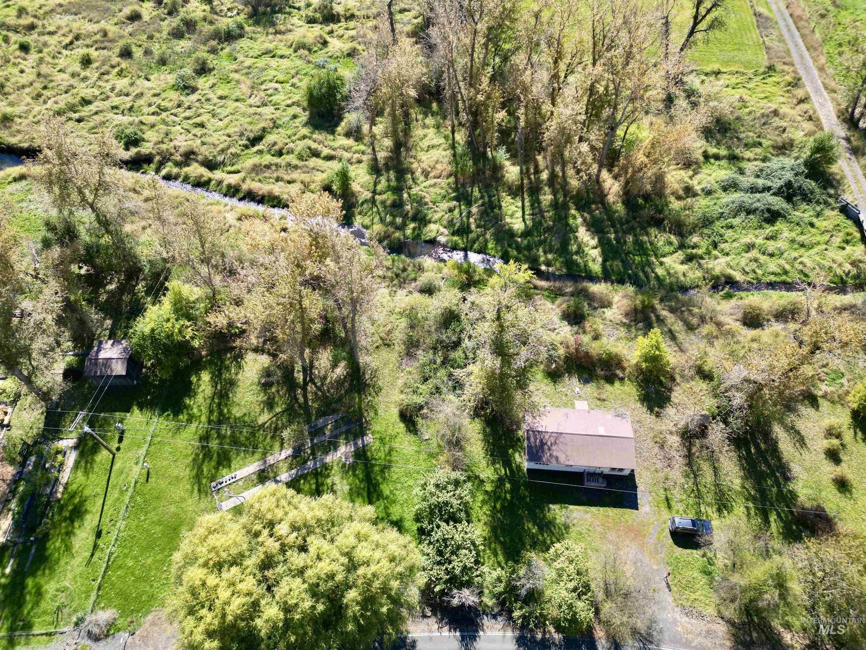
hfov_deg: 71.6
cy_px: 325
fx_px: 600
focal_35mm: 24
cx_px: 433
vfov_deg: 56.8
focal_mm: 6.72
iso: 110
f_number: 1.7
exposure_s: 1/800
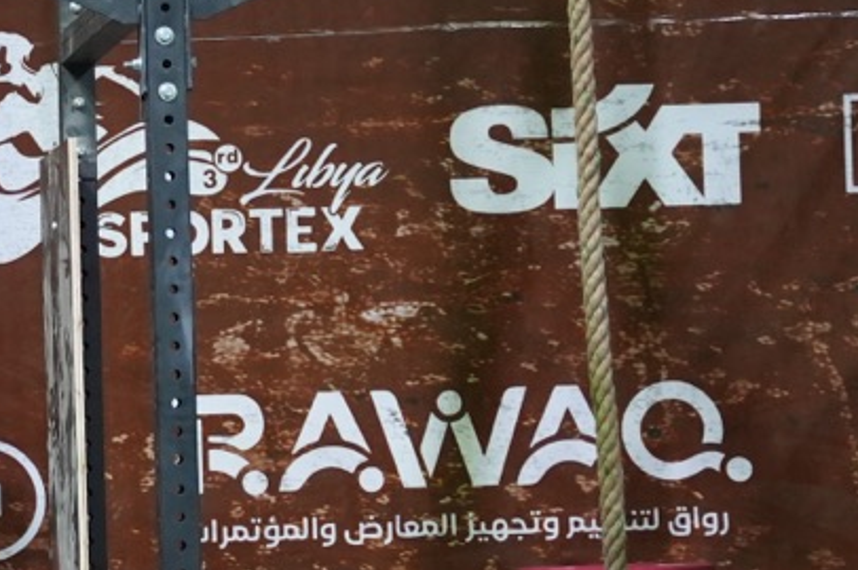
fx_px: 5536
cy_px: 6
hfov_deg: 8.6
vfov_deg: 5.9
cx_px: -473
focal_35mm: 232
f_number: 2.8
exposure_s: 1/160
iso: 2500
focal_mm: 49.1
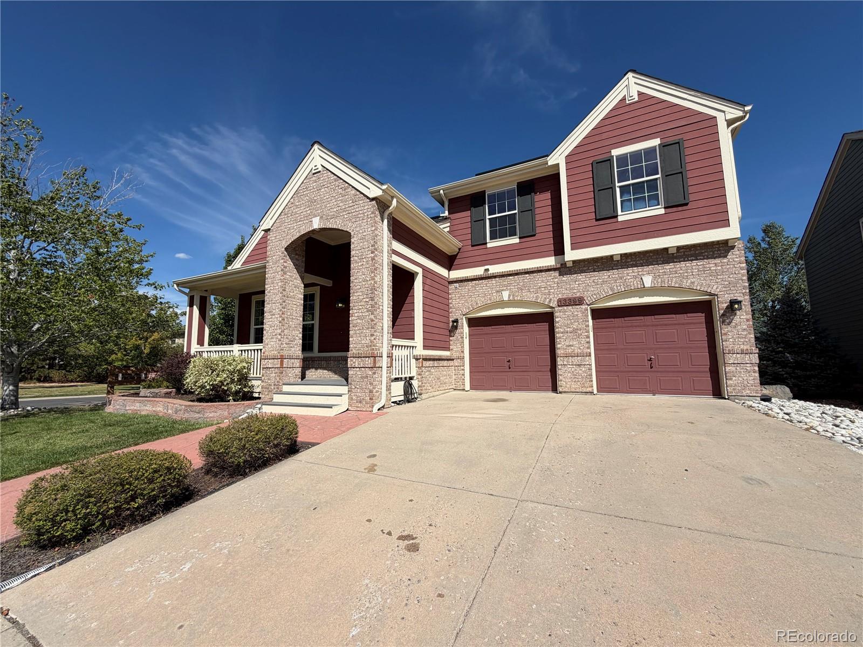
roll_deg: +1.0
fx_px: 349
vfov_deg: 85.7
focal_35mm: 14
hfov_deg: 102.1
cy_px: 324
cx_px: 432
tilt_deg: +6.7
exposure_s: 1/1285
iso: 20
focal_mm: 2.22
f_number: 2.2
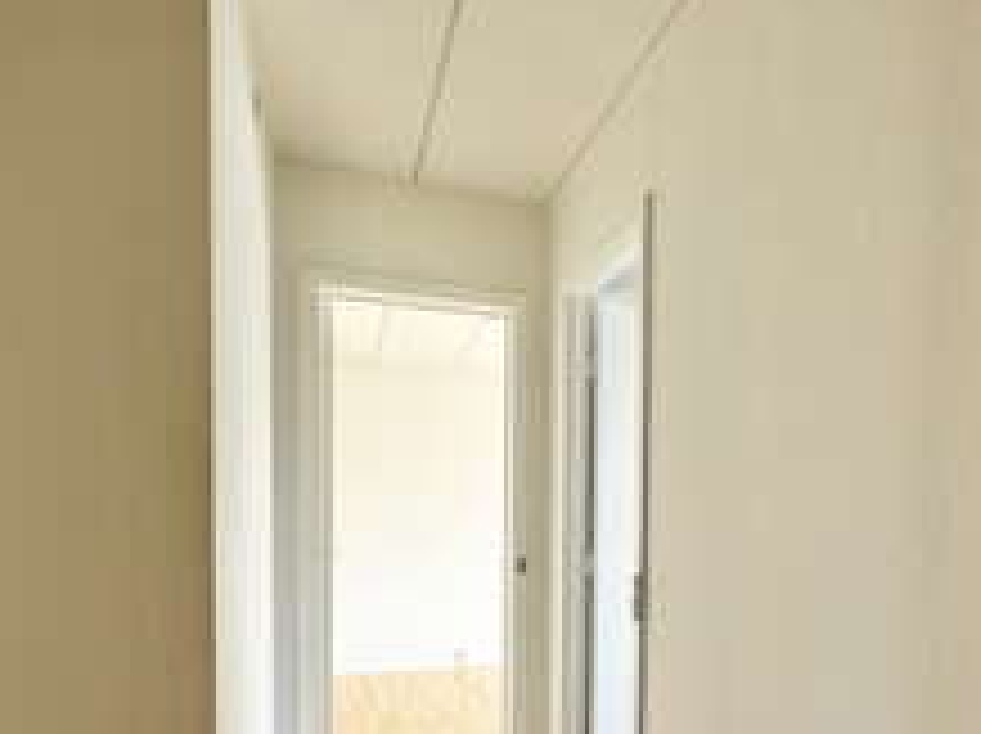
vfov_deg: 54.1
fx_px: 679
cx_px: 574
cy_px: 549
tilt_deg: -2.1
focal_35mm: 24
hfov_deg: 71.1
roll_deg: -0.1
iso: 50
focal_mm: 2.22
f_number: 2.2
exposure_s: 1/99
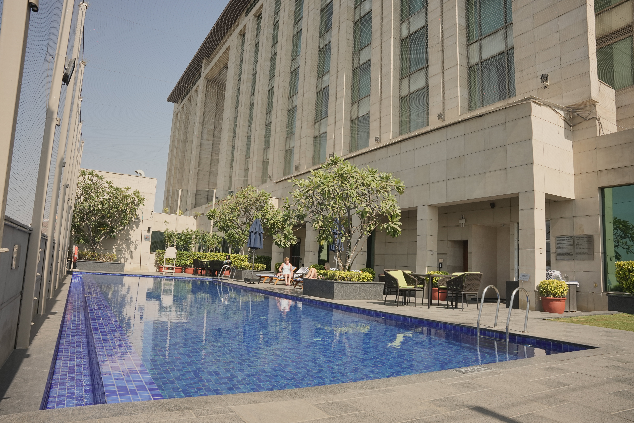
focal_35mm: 24
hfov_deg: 73.7
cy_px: 212
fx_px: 423
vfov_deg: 53.1
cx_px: 317
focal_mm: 24
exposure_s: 1/250
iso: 250
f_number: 13
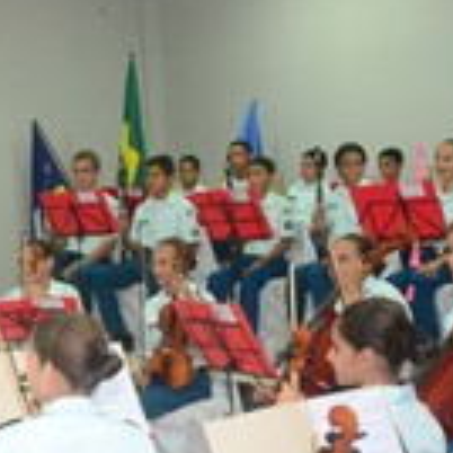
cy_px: 379
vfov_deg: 18.3
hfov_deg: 17.3
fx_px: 1392
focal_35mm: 94
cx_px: -149
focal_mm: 22
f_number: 3.8
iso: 1600
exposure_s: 1/60
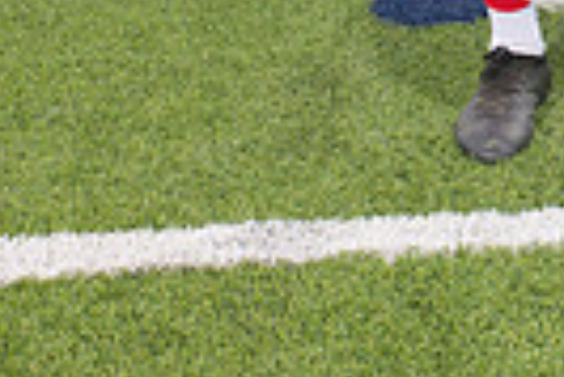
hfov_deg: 17.3
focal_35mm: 115
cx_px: 589
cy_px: -525
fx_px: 1804
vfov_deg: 10.3
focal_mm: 34
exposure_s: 1/400
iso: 125
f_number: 7.1
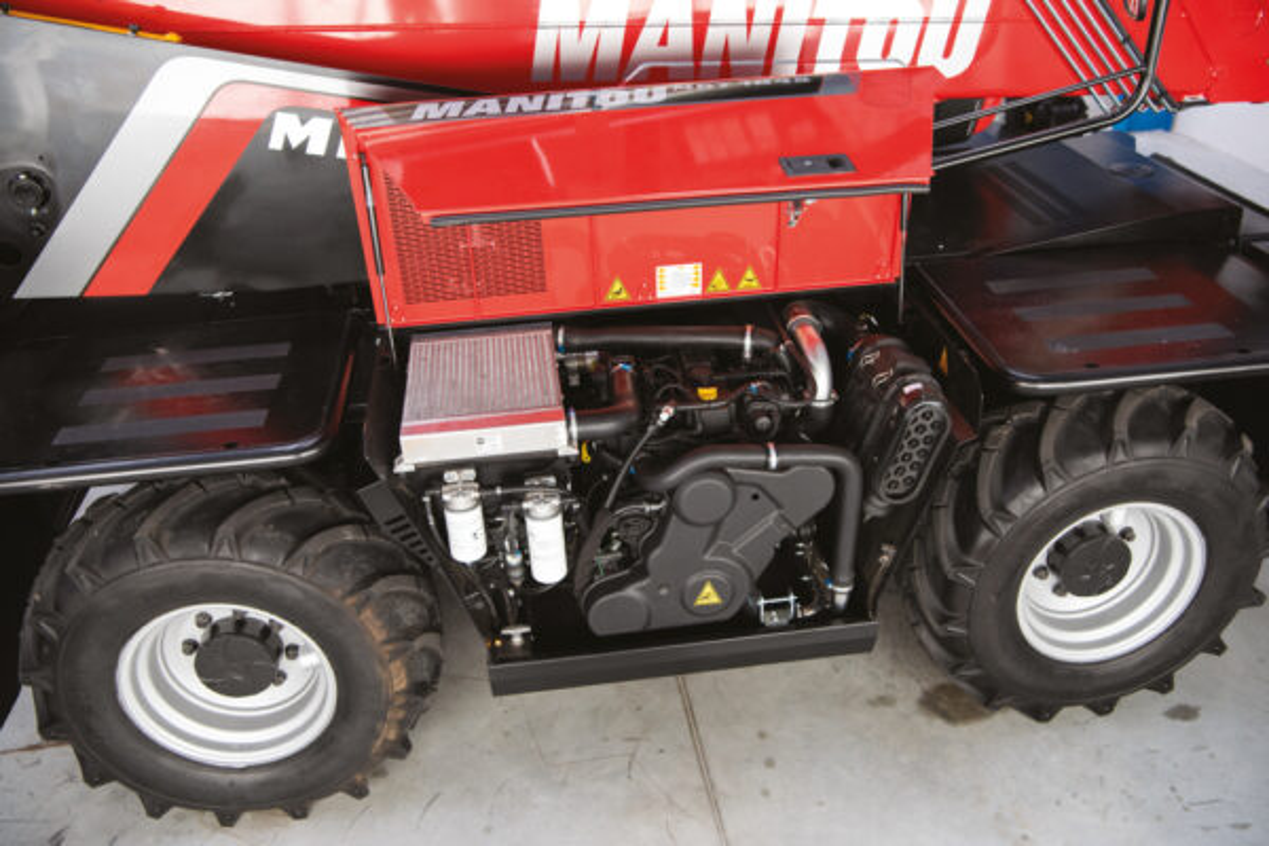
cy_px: 423
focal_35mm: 32
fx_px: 1128
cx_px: 634
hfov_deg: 58.7
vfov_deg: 41.1
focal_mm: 32
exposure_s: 1/50
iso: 800
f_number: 4.5
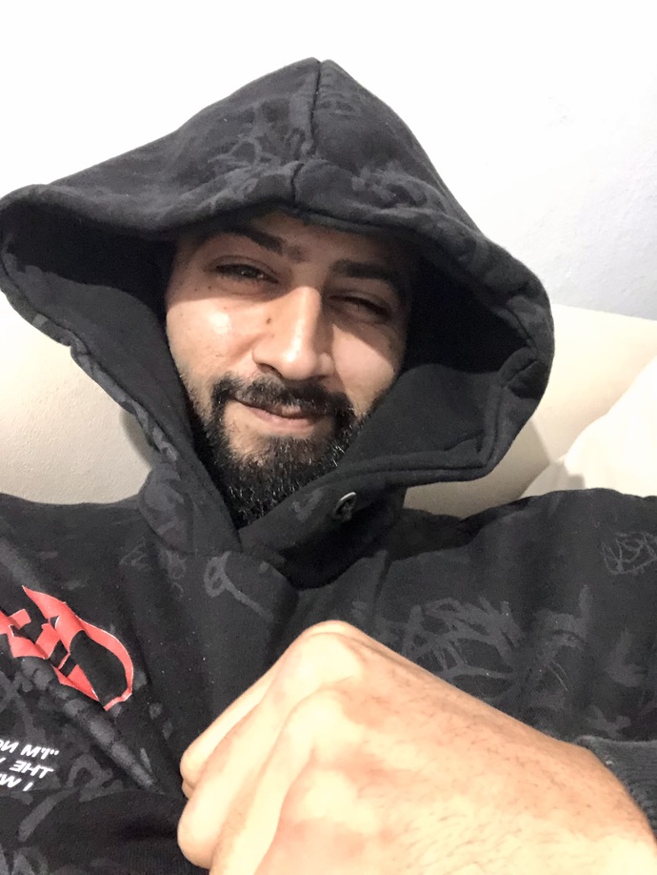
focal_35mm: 32
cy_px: 438
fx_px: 809
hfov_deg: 44.2
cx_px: 328
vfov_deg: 56.8
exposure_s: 1/15
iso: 640
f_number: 2.2
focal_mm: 2.87
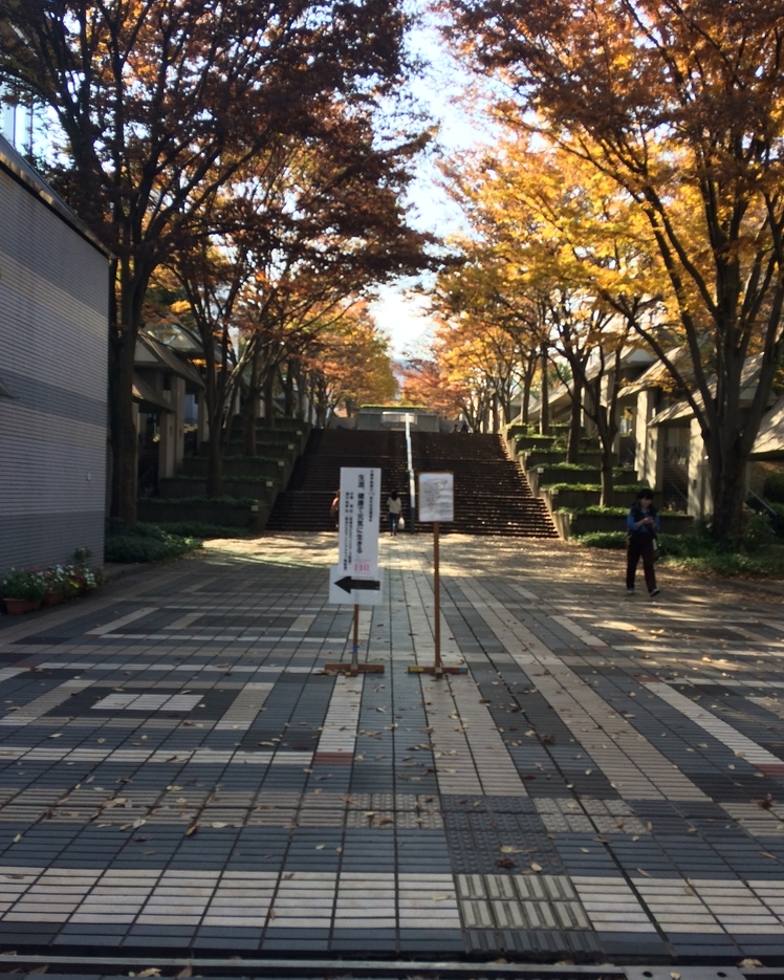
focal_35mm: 31
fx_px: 899
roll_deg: +1.5
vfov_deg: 57.1
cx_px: 401
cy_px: 522
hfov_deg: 47.1
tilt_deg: +1.4
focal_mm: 4.15
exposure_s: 1/414
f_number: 2.2
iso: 32
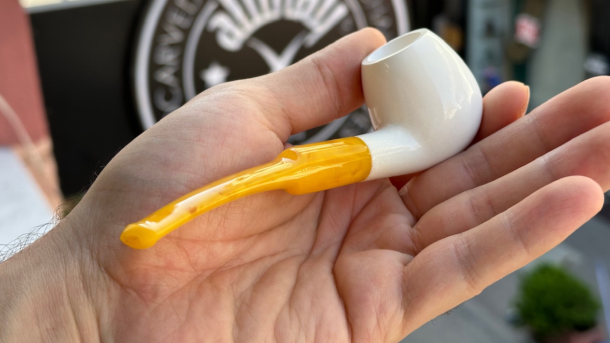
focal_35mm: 53
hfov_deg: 39.2
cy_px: 118
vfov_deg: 22.5
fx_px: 857
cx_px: 307
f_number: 1.78
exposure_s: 1/501
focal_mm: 6.86
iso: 64
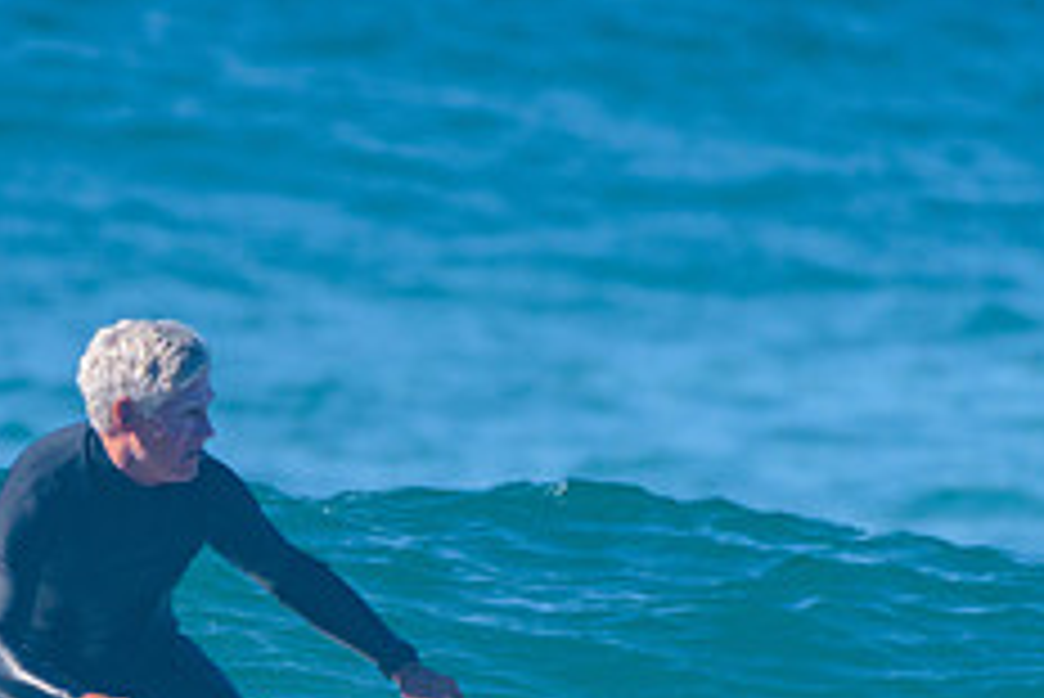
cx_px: 102
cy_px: 596
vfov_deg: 0.9
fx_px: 44512
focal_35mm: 1534
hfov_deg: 1.3
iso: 220
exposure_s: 1/2000
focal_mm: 500
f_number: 5.6
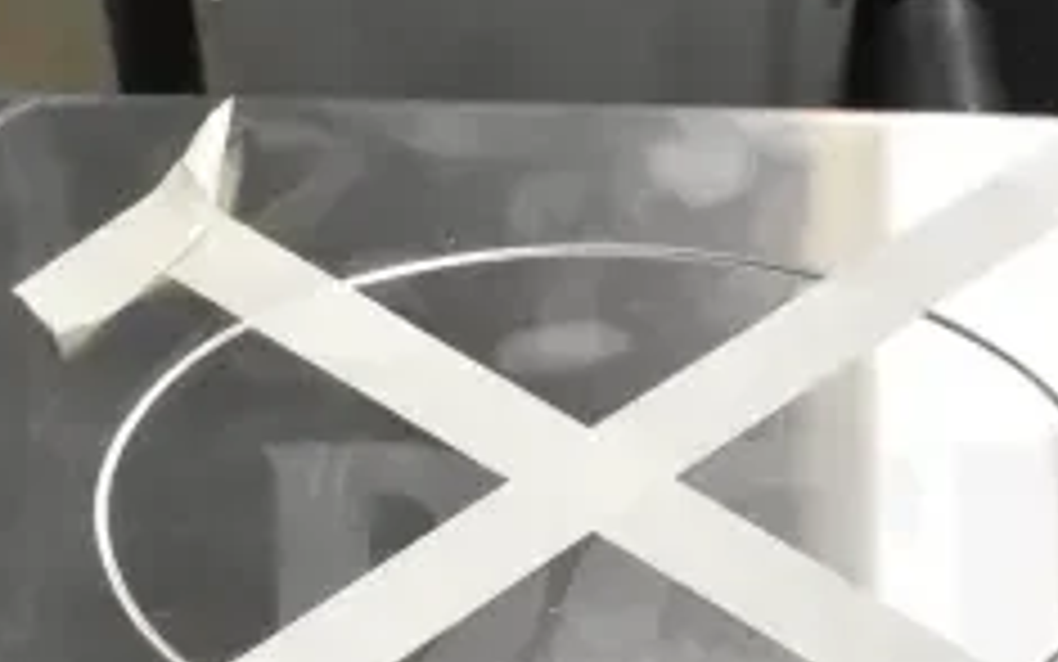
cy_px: 799
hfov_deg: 22.7
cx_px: 662
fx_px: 2634
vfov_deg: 13.9
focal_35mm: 91
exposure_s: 1/250
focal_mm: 23
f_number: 8
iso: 6400
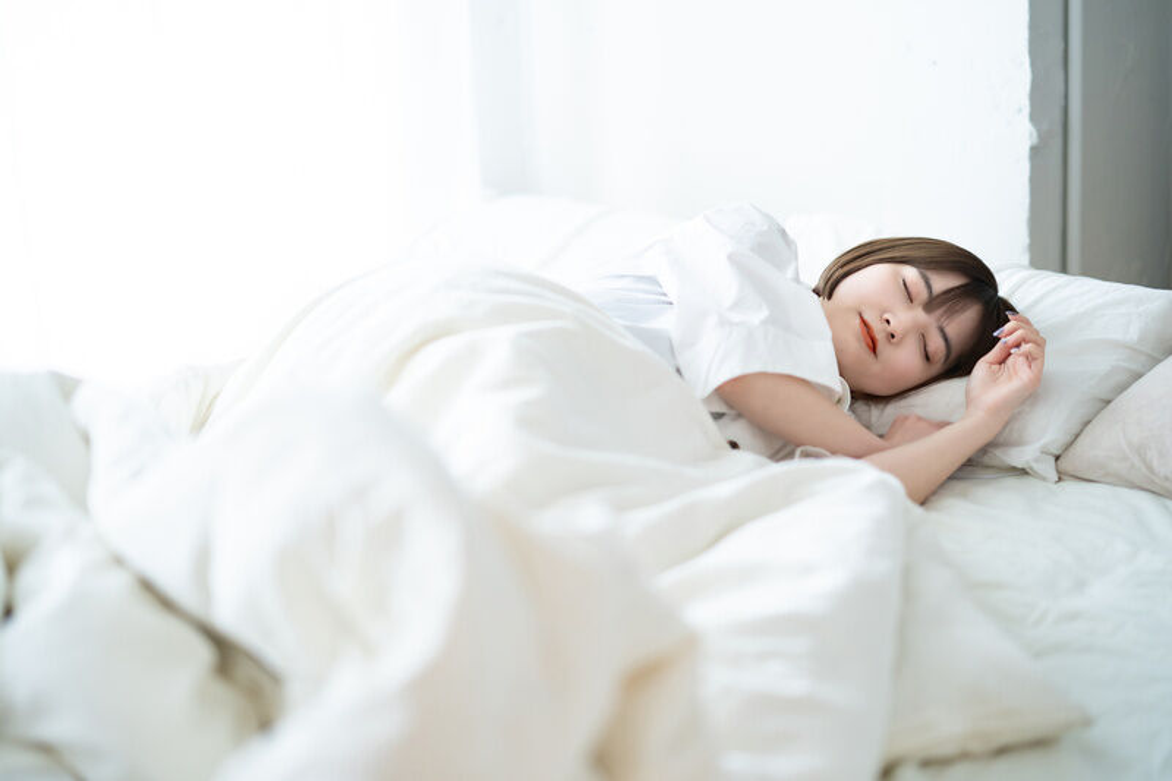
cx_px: 586
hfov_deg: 23.9
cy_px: 390
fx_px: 2766
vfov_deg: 16.1
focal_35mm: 85
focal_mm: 85
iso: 400
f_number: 1.4
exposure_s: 1/125
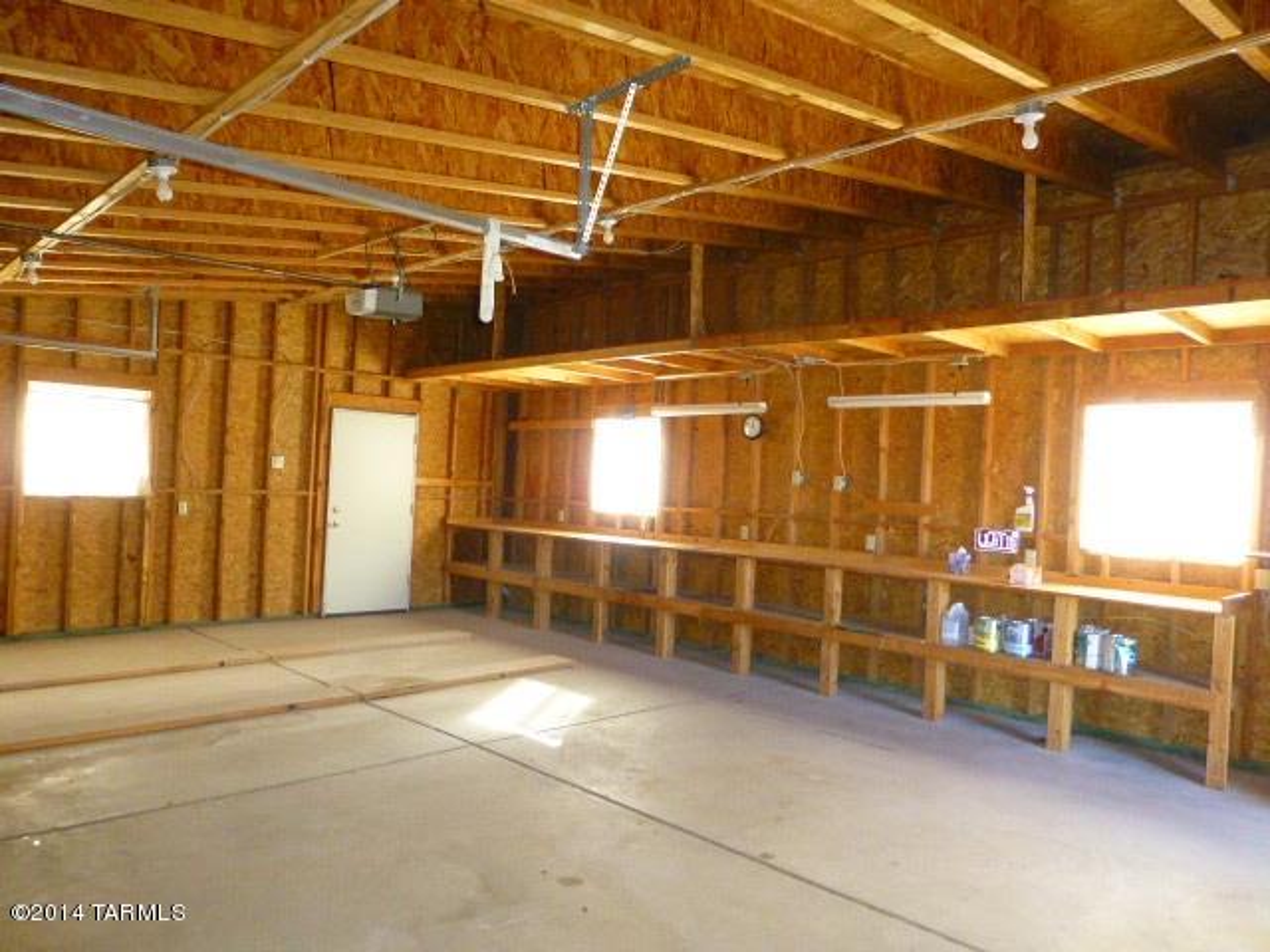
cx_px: 635
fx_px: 881
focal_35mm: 24
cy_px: 476
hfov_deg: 71.6
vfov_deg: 56.8
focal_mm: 4.3
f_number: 3.3
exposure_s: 1/100
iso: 800
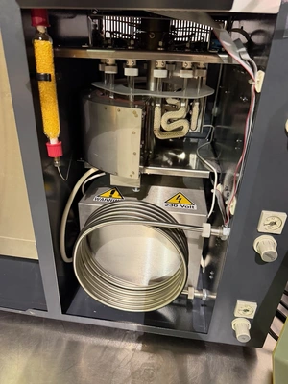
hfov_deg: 56.8
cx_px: 144
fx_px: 266
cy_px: 192
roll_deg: -1.1
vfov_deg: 71.6
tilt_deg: -25.8
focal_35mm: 24
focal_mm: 6.76
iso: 800
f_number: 1.78
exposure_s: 1/60
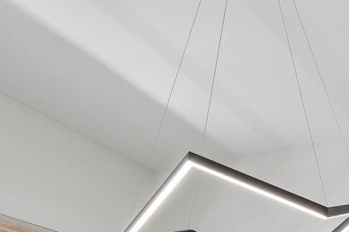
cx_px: 339
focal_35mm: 65
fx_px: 630
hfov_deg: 29.2
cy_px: 405
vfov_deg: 17.4
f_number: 6.7
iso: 140
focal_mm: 15
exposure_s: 1/15
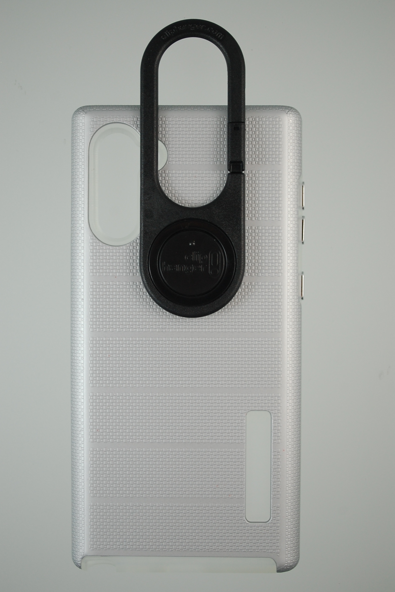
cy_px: 292
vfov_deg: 34.5
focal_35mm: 58
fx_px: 954
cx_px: 195
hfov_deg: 23.4
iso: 400
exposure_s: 1/60
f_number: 5.3
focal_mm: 38
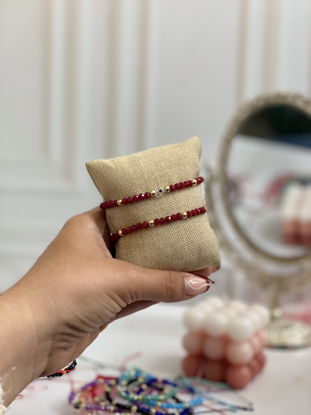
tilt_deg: -7.1
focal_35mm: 52
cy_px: 208
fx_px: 623
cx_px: 156
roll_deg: -3.0
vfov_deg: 36.8
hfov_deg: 28.0
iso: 64
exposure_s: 1/122
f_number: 2
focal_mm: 6
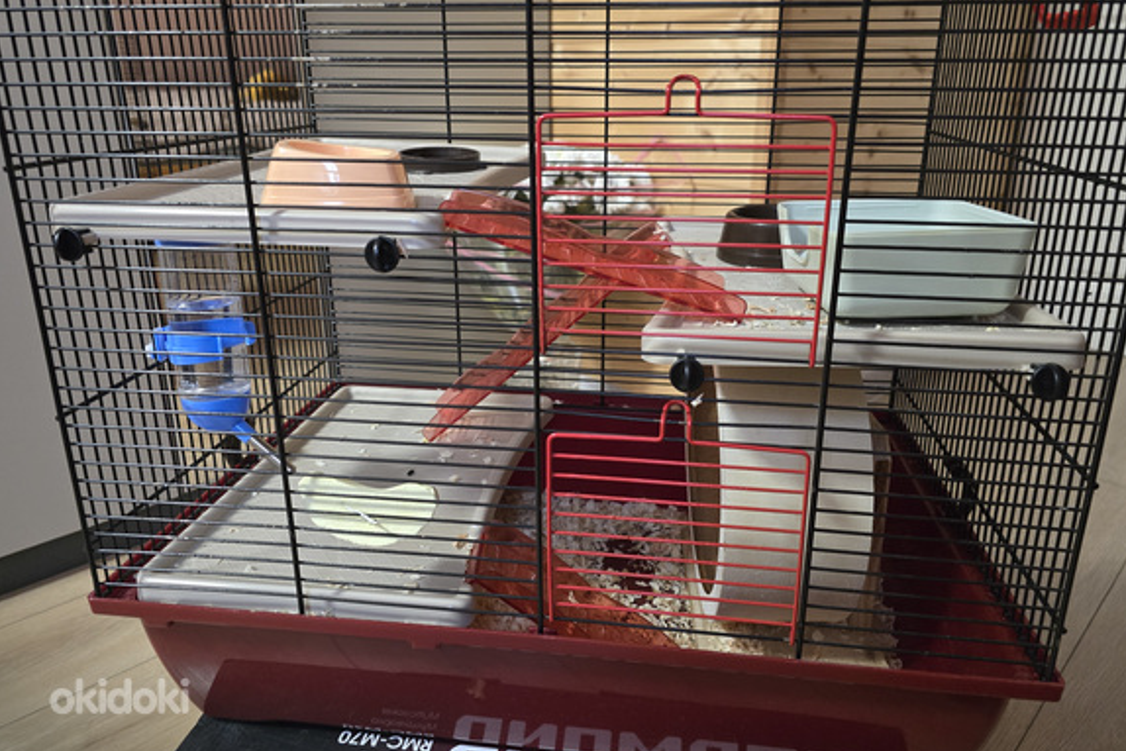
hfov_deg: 71.5
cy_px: 324
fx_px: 782
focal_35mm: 25
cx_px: 583
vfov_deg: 51.2
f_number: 1.7
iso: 1250
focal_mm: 6.3
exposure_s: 1/100
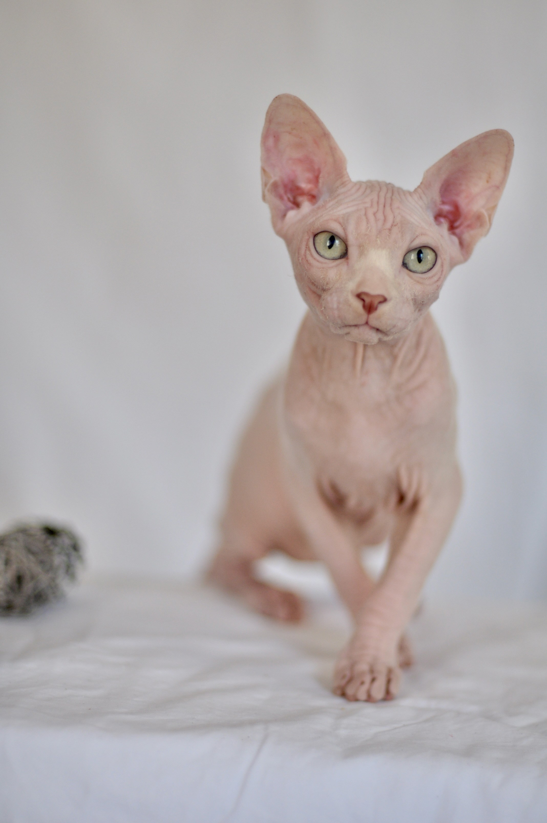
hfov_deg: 18.1
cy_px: 412
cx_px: 274
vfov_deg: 27.0
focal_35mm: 75
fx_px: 1714
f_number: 1.4
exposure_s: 1/500
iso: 400
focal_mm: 50
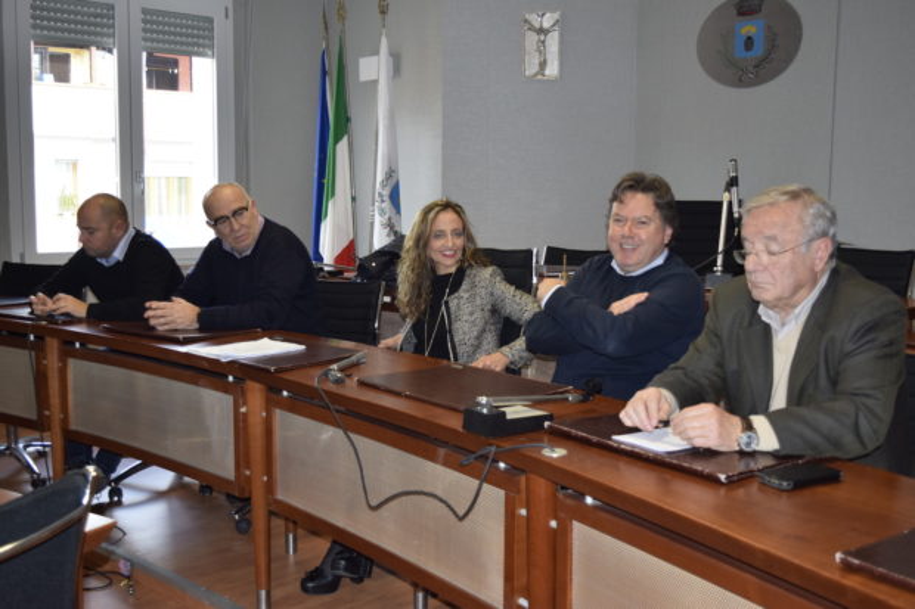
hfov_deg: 49.6
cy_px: 304
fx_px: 991
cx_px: 458
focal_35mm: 39
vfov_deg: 34.2
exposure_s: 1/125
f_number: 5
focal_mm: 26
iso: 800
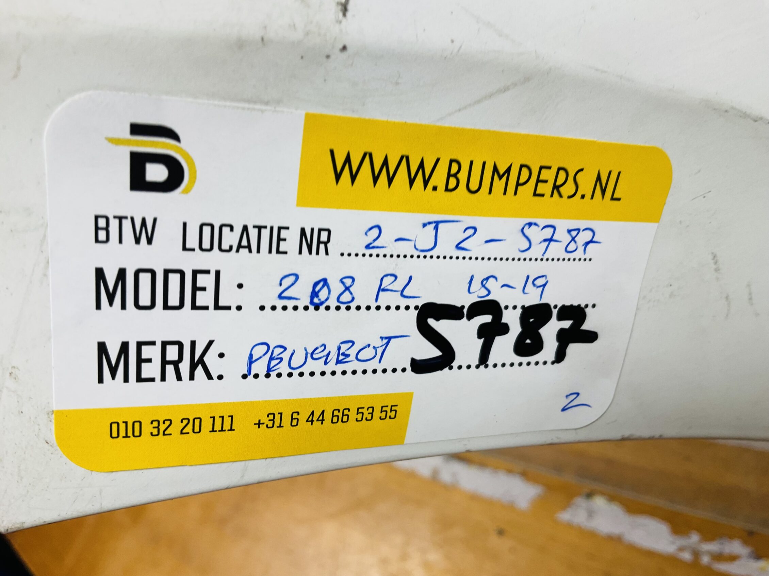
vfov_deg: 48.2
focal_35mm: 29
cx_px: 384
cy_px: 288
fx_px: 644
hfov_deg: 61.7
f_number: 1.8
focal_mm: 3
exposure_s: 1/50
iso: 40
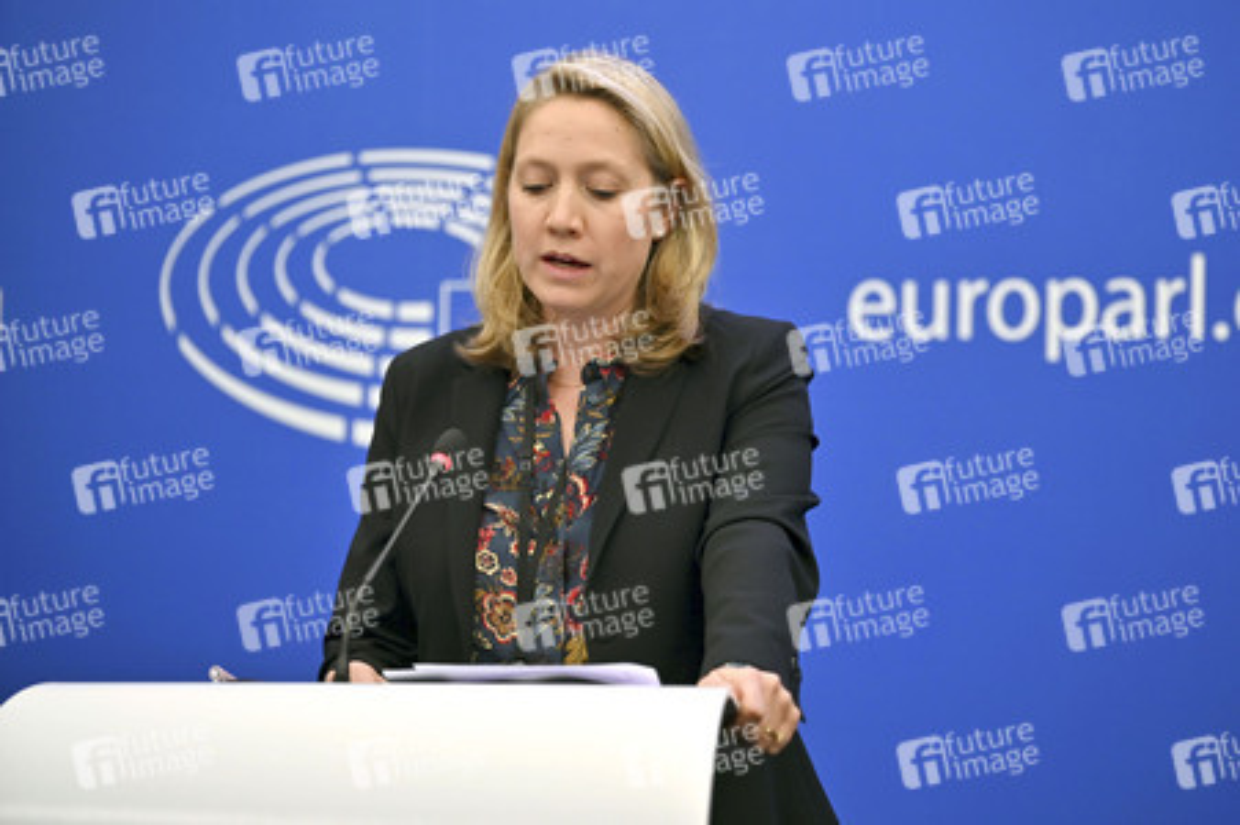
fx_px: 4646
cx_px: 620
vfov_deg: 10.1
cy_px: 412
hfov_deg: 15.2
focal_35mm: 135
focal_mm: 135
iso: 800
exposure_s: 1/250
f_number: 2.8
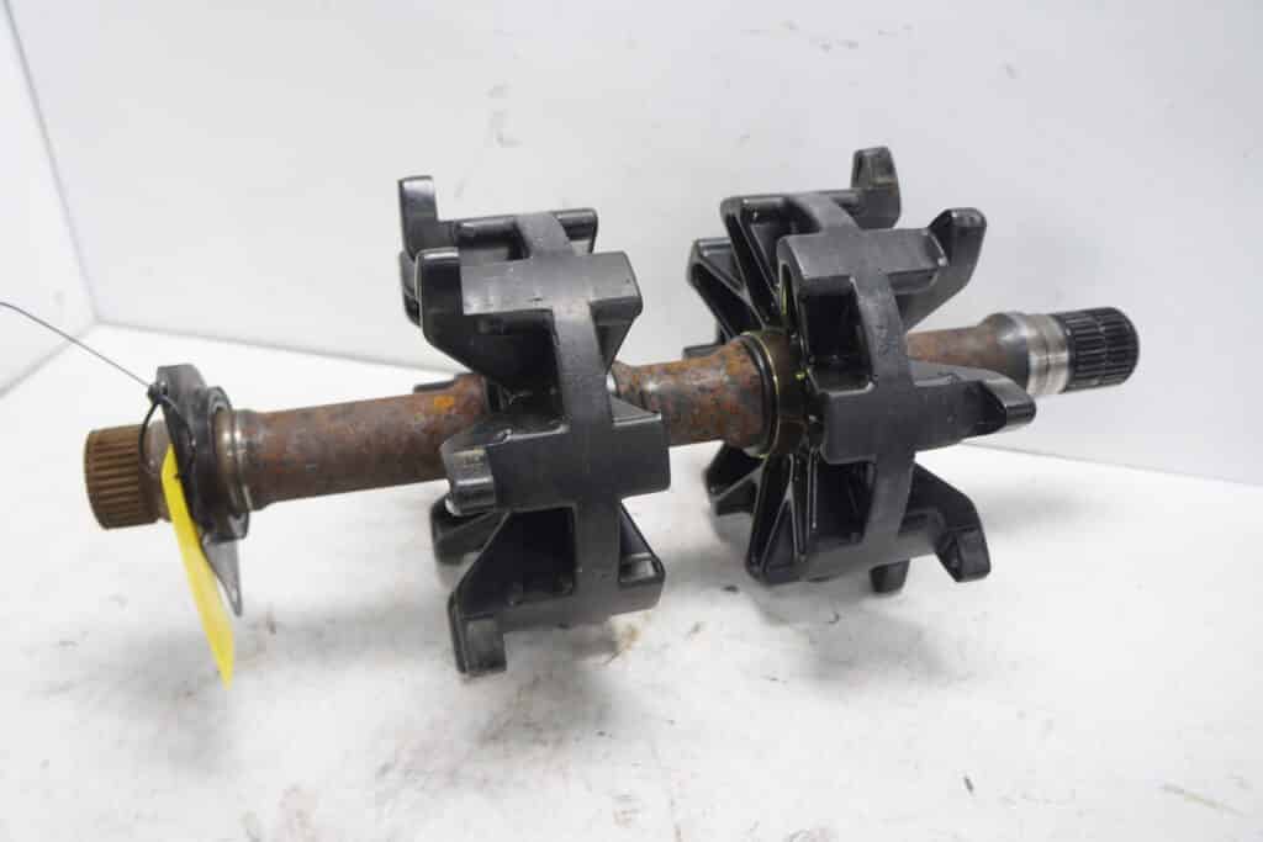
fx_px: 947
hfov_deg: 67.4
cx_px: 632
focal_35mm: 27
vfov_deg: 47.9
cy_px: 421
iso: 320
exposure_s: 1/60
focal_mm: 18
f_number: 4
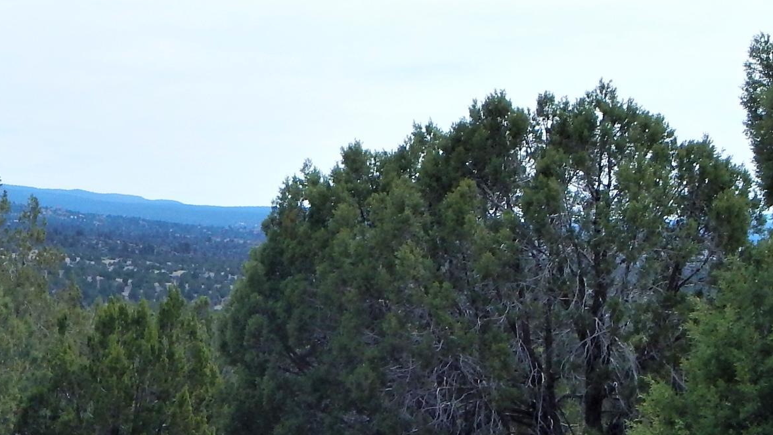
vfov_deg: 8.1
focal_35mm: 150
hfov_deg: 14.3
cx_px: 204
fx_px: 3074
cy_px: 292
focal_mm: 9.7
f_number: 3.8
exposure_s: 1/1000
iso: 125
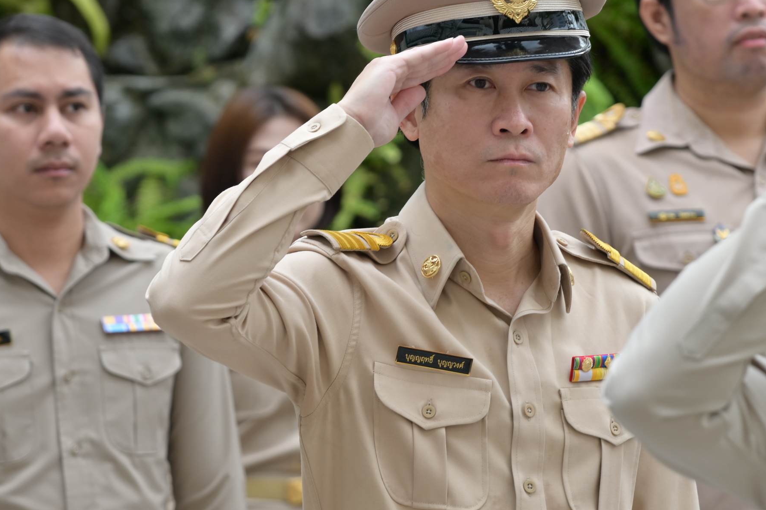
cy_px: 210
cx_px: 362
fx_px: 5766
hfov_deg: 7.6
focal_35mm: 271
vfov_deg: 5.1
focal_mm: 120
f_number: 4
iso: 100
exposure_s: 1/100
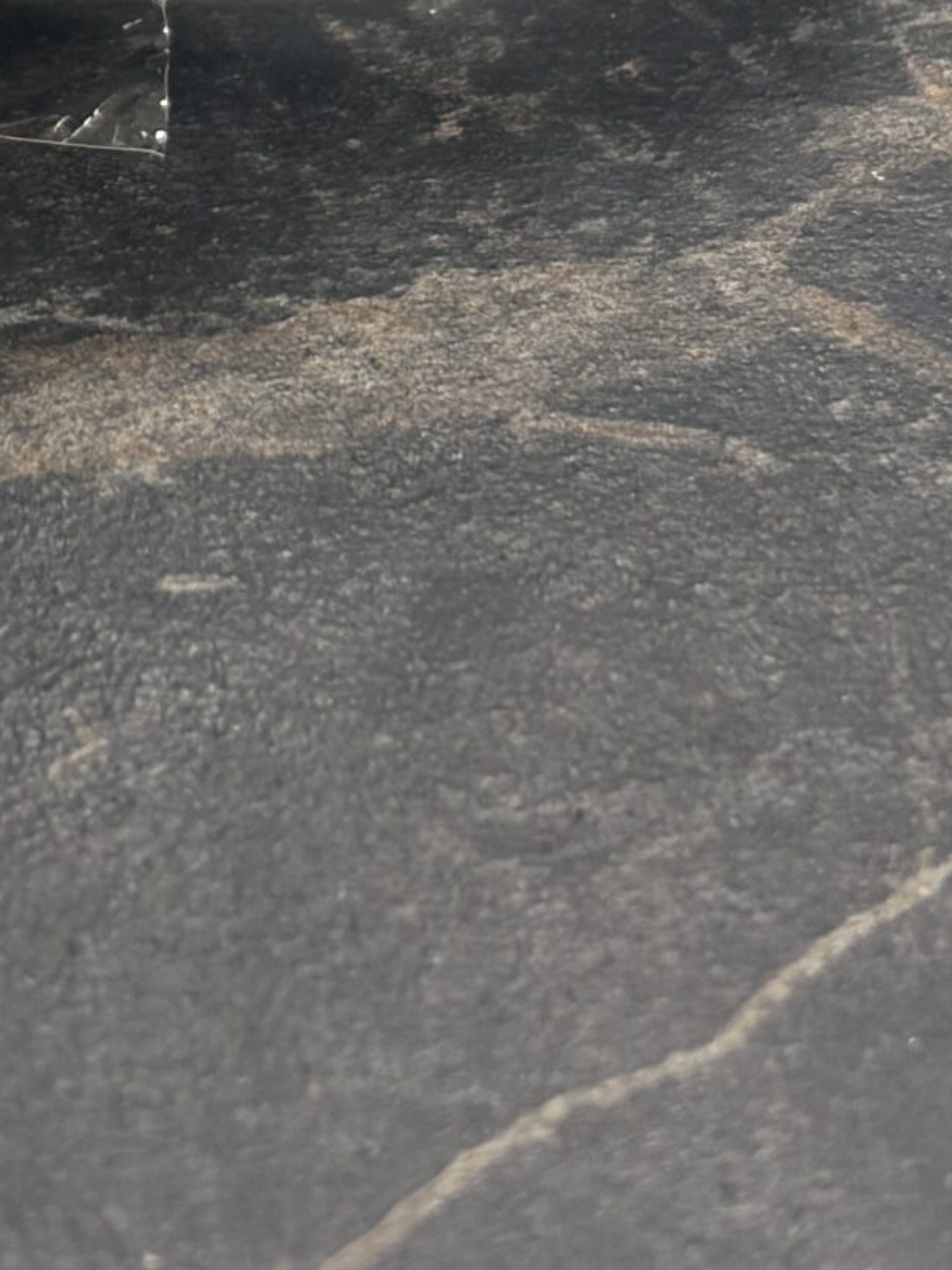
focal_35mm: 162
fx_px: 5943
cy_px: -598
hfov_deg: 9.1
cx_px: -93
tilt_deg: -32.2
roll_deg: -2.3
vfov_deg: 11.7
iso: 125
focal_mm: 5.96
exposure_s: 1/50
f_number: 1.6
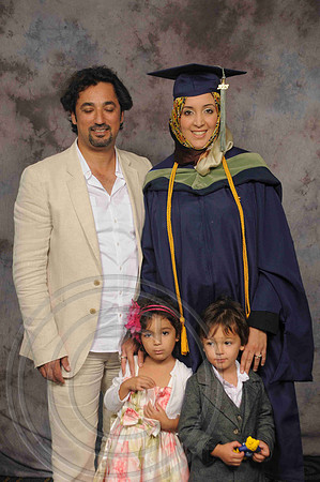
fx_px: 762
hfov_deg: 23.7
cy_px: 241
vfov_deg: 35.1
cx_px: 160
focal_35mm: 57
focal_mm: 38
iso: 250
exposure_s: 1/125
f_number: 5.6
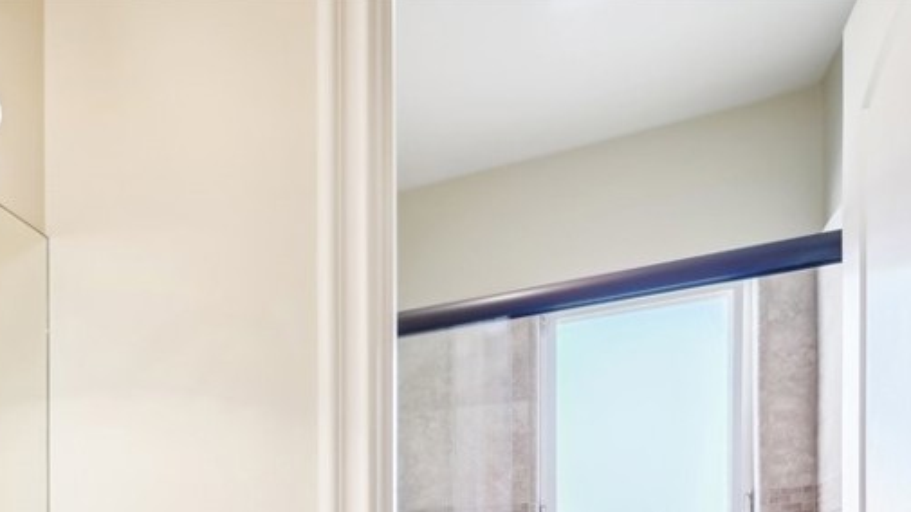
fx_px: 821
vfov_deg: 29.9
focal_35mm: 34
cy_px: 608
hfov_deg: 48.0
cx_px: 2
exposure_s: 1/8
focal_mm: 16
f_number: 8
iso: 400
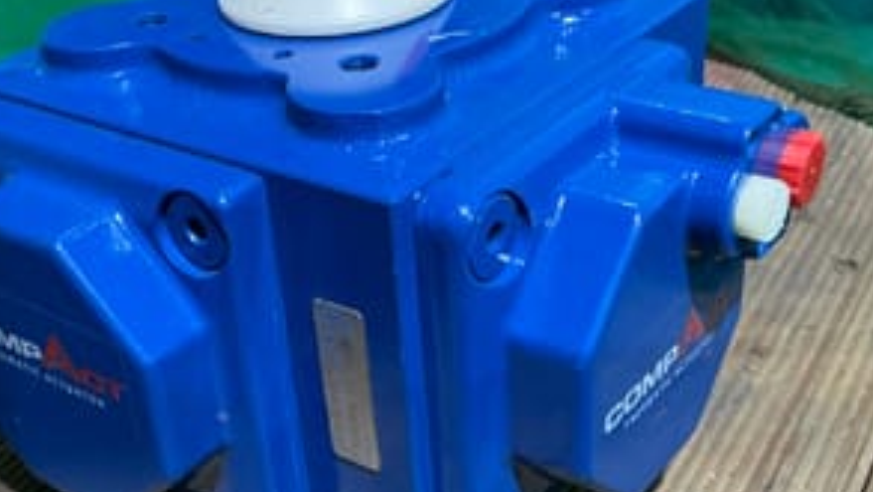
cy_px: 309
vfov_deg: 23.0
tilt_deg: -32.1
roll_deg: +5.0
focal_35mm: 52
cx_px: 364
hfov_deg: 39.7
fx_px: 1204
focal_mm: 3
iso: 250
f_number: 1.8
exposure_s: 1/50
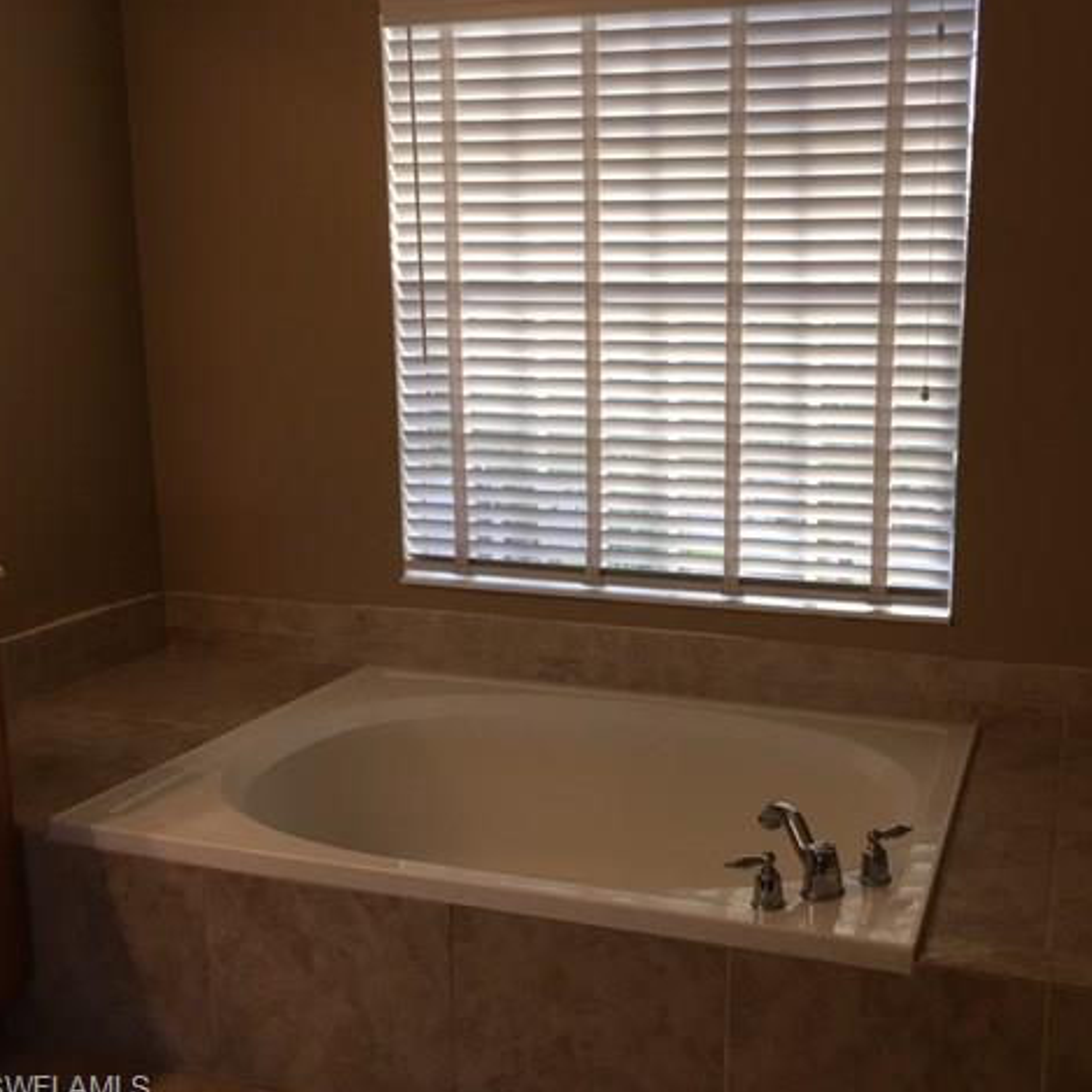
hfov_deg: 46.5
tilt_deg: -9.3
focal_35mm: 35
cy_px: 552
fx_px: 1249
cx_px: 724
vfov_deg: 47.2
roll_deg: -0.6
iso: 25
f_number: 2.2
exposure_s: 1/40
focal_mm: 4.15
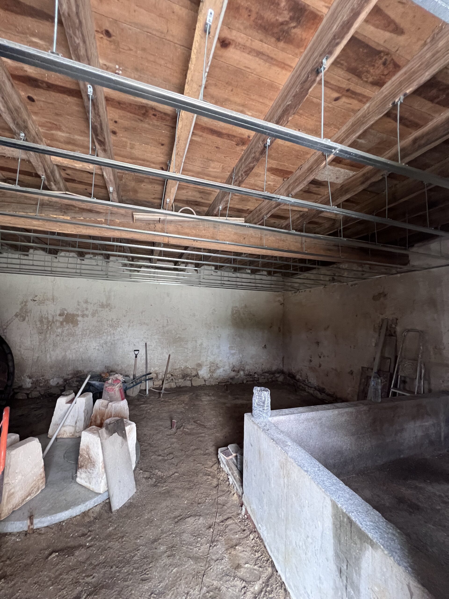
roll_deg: +0.6
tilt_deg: +8.3
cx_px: 224
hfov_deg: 89.9
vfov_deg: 106.2
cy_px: 300
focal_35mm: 13
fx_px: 225
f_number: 1.8
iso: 250
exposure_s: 1/99
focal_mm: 1.57
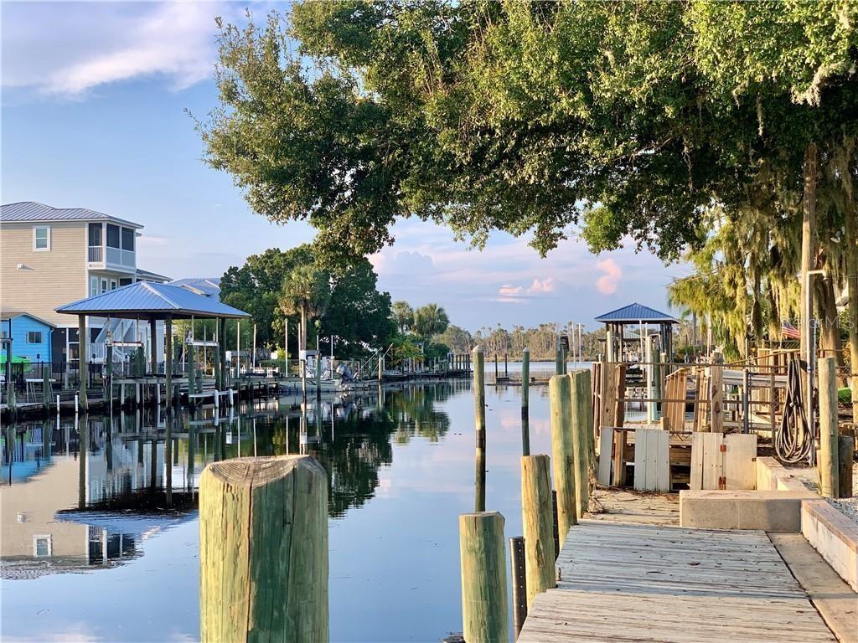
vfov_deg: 28.0
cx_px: 429
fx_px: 1289
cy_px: 322
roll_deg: +0.0
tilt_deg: +1.7
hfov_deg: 36.8
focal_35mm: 52
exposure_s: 1/256
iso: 16
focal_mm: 6
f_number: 2.4
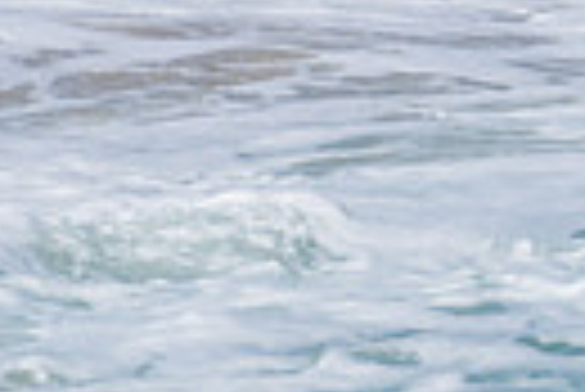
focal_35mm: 2226
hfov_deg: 0.9
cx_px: 1040
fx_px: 36213
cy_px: -408
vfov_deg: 0.6
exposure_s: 1/2000
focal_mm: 500
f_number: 5.6
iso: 140
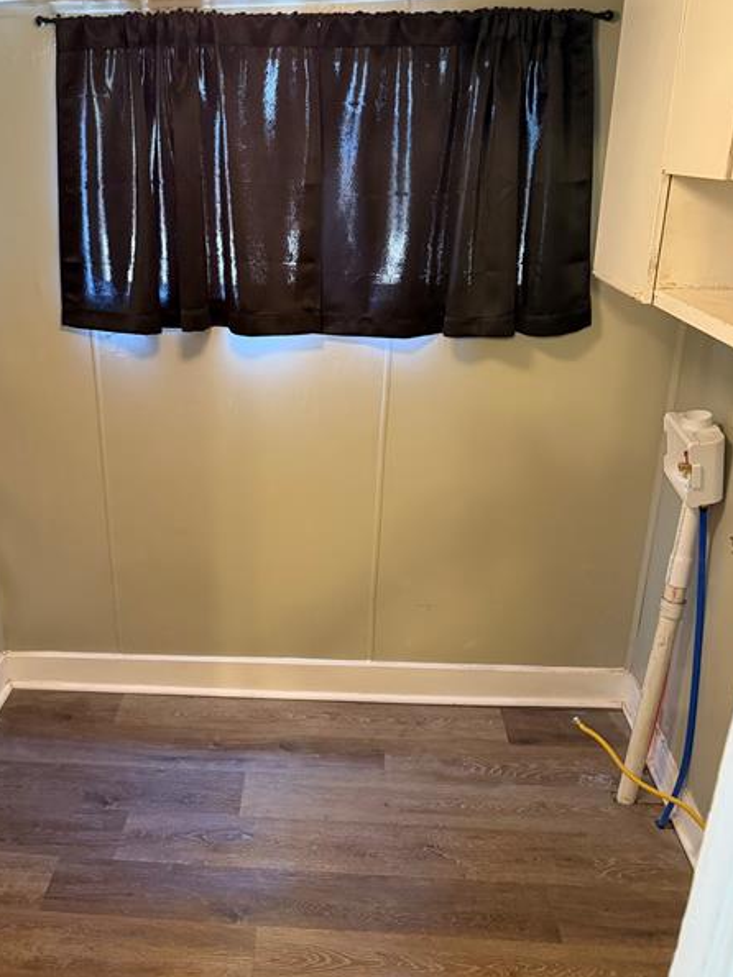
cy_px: 519
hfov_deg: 45.1
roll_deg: +0.0
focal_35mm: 31
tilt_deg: -22.0
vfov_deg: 58.3
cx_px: 279
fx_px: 876
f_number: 1.78
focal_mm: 6.76
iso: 800
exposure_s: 1/40
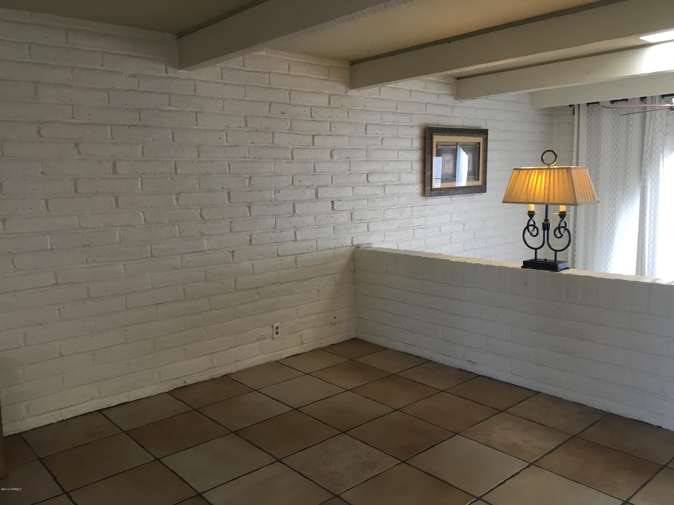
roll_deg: +1.0
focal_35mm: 29
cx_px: 337
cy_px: 252
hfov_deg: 61.7
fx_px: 565
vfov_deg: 48.2
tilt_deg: -7.2
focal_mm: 4.15
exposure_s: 1/30
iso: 80
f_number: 2.2
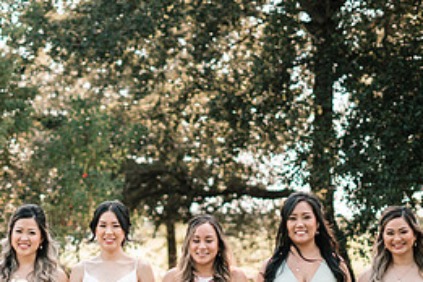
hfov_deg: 18.4
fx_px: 1304
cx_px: 131
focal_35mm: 111
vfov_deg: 12.2
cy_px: 268
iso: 250
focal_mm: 50
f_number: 1.8
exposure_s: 1/2000
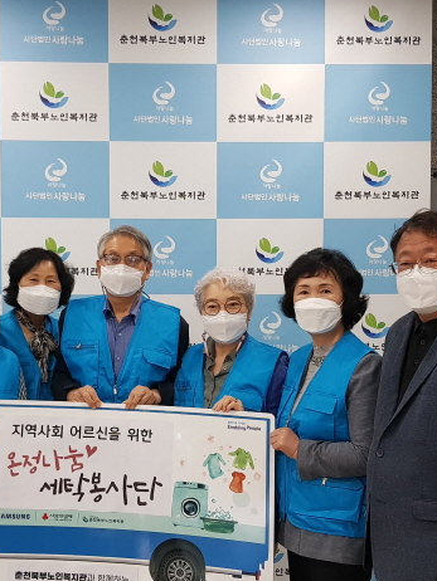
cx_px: 193
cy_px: 319
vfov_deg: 42.0
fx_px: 757
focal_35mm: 45
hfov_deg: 32.2
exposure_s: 1/60
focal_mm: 4.2
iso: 200
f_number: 1.7
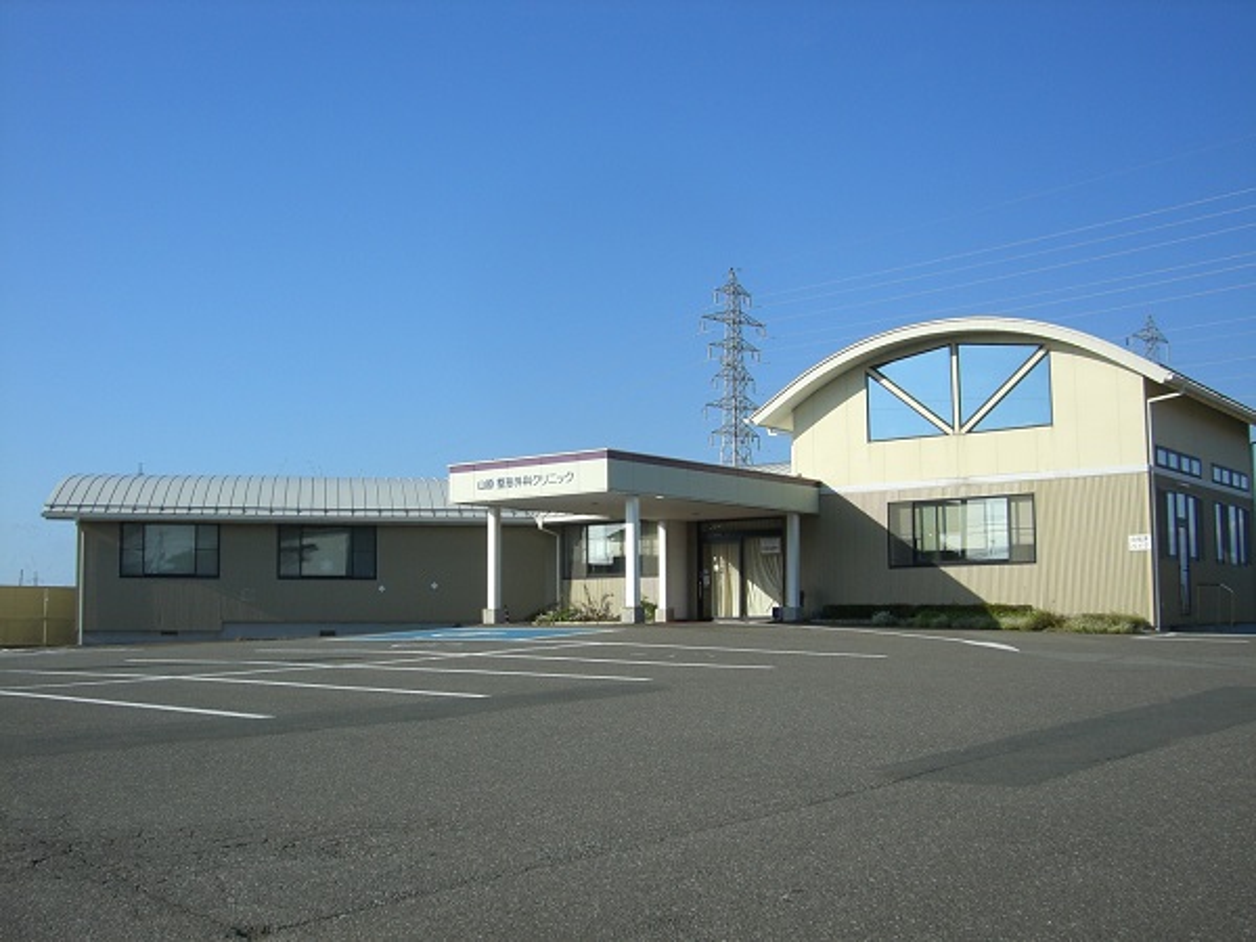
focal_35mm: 38
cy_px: 471
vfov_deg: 37.7
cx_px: 628
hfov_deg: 49.0
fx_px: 1379
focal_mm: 6.2
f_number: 4.3
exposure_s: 1/800
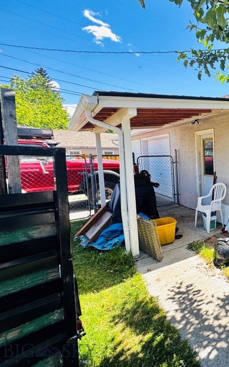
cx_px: 257
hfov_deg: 43.1
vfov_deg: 82.3
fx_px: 210
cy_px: 178
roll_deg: -0.1
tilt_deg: -6.5
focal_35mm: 21
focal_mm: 2.22
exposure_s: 1/276
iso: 40
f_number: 2.2
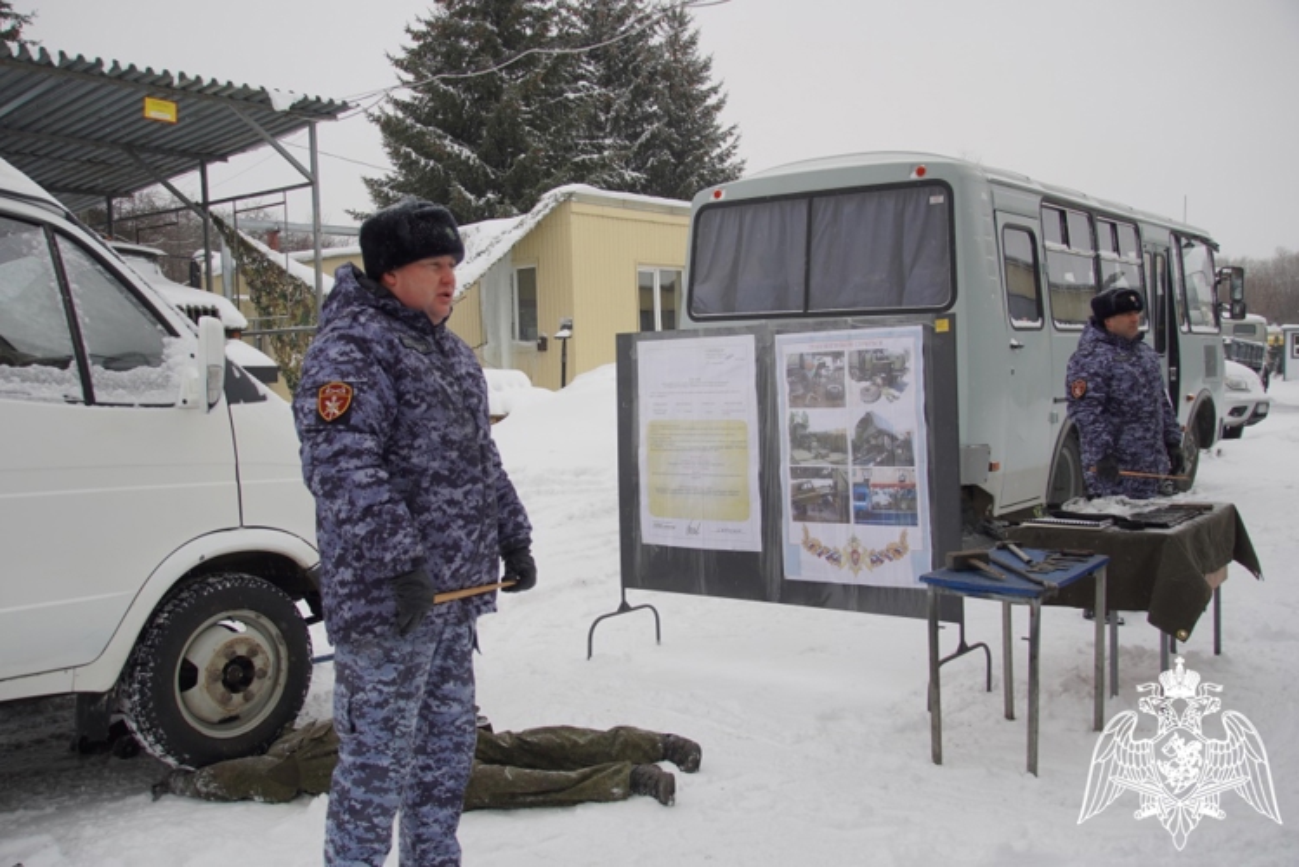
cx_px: 650
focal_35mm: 34
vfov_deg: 38.4
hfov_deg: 55.1
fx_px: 1245
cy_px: 434
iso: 100
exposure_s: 1/160
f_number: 4
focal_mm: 23
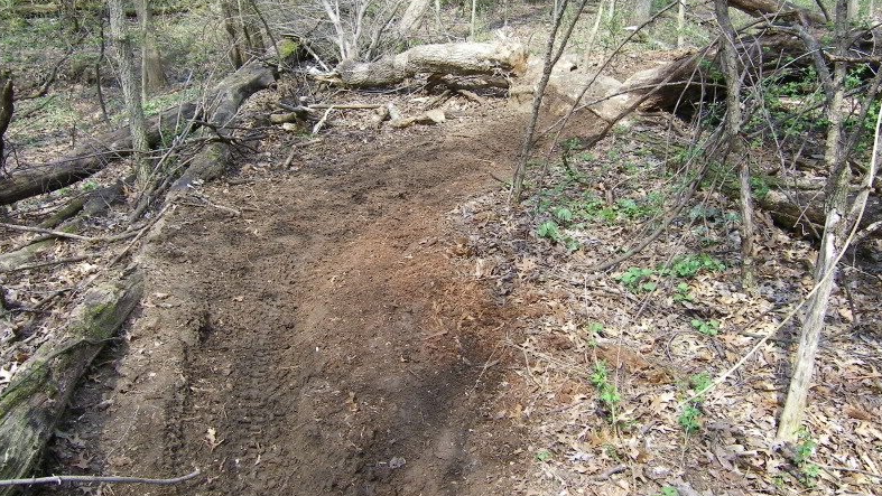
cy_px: 218
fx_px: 725
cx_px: 440
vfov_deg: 37.7
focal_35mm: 31
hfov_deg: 62.6
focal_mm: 4.9
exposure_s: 1/60
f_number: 7
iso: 80
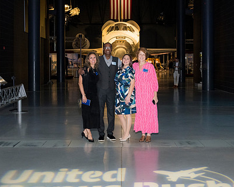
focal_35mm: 56
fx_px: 388
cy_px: 77
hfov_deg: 33.6
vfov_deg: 27.1
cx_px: 117
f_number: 4
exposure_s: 1/160
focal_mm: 41
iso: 3200
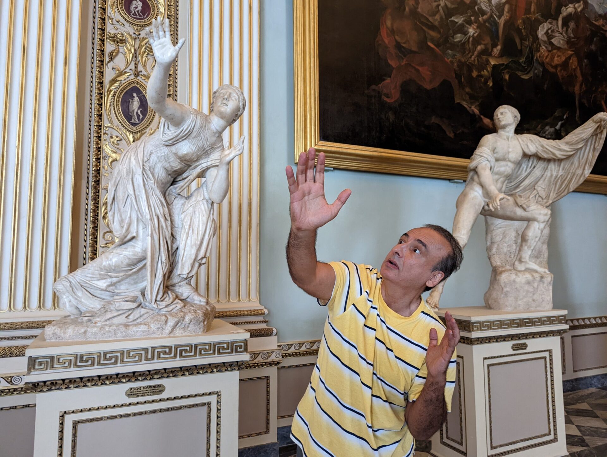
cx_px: 304
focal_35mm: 24
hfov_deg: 71.5
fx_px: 421
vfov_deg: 56.9
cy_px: 228
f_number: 1.85
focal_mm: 6.81
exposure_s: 1/25
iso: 525
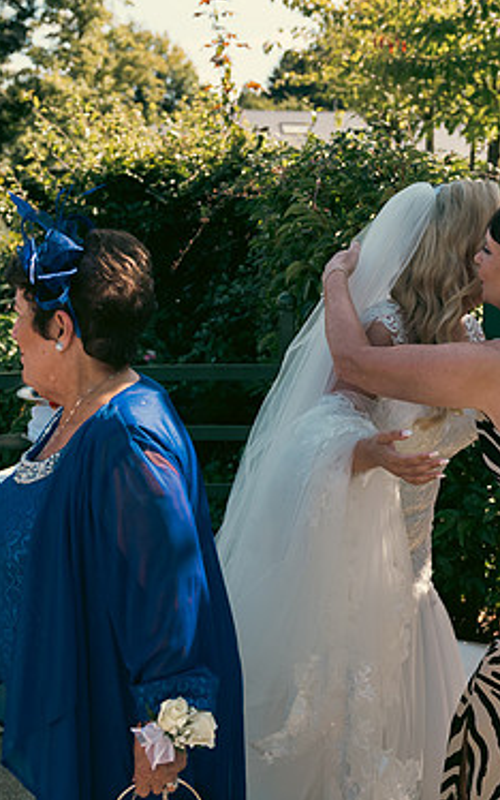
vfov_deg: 41.0
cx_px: 284
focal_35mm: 49
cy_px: 393
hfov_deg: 26.3
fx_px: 1068
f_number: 3.5
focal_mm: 31
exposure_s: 1/1250
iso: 250
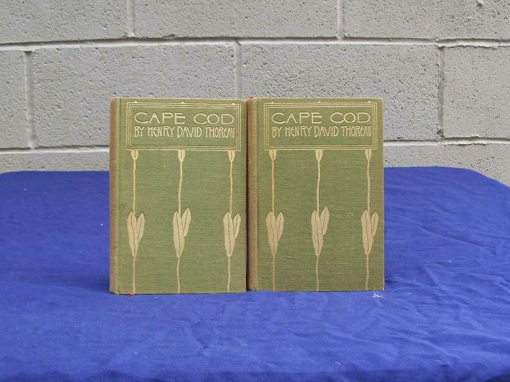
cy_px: 191
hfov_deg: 51.4
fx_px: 530
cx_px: 255
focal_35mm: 36
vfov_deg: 39.6
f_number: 2.7
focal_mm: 6
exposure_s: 1/63
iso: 80
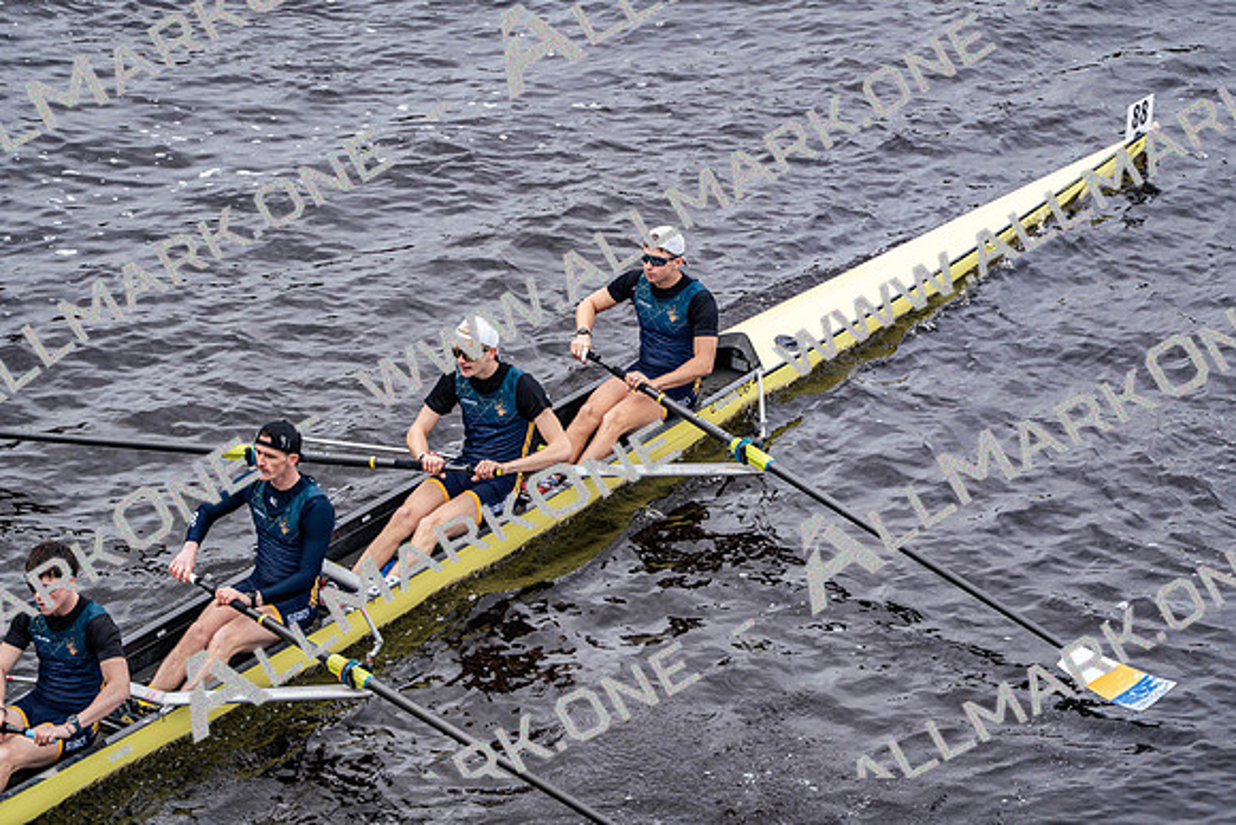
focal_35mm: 200
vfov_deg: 6.9
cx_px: 618
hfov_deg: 10.3
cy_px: 412
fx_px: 6868
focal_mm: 200
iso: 320
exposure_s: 1/2000
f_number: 2.8
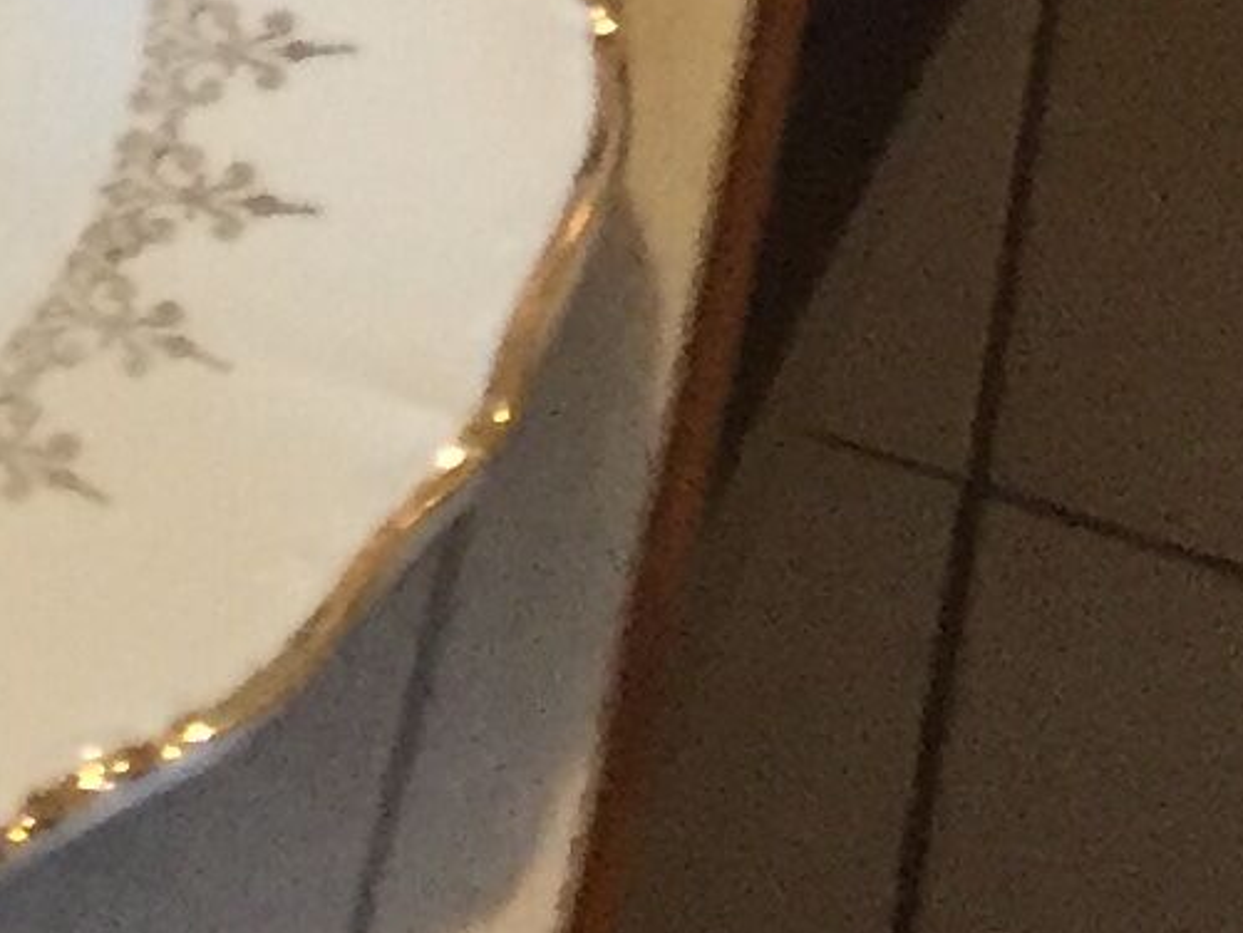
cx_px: -2431
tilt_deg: -31.7
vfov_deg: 7.0
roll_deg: +4.1
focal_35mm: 189
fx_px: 6788
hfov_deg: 8.7
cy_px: -1846
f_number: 2.2
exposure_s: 1/33
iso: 250
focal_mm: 4.15
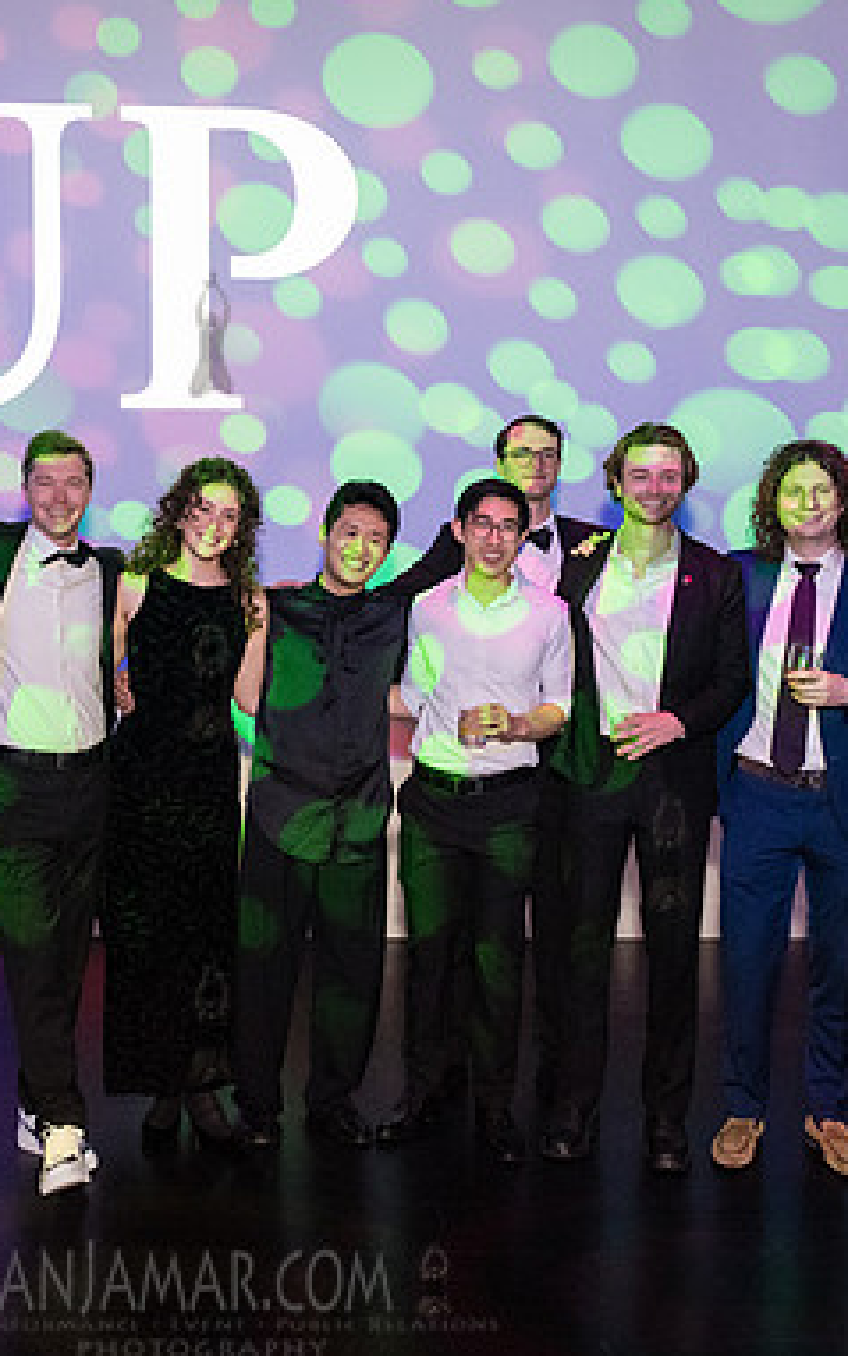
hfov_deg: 31.6
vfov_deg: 49.3
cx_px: 254
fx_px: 1478
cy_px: 679
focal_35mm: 40
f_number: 3.5
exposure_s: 1/160
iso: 8000
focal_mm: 24
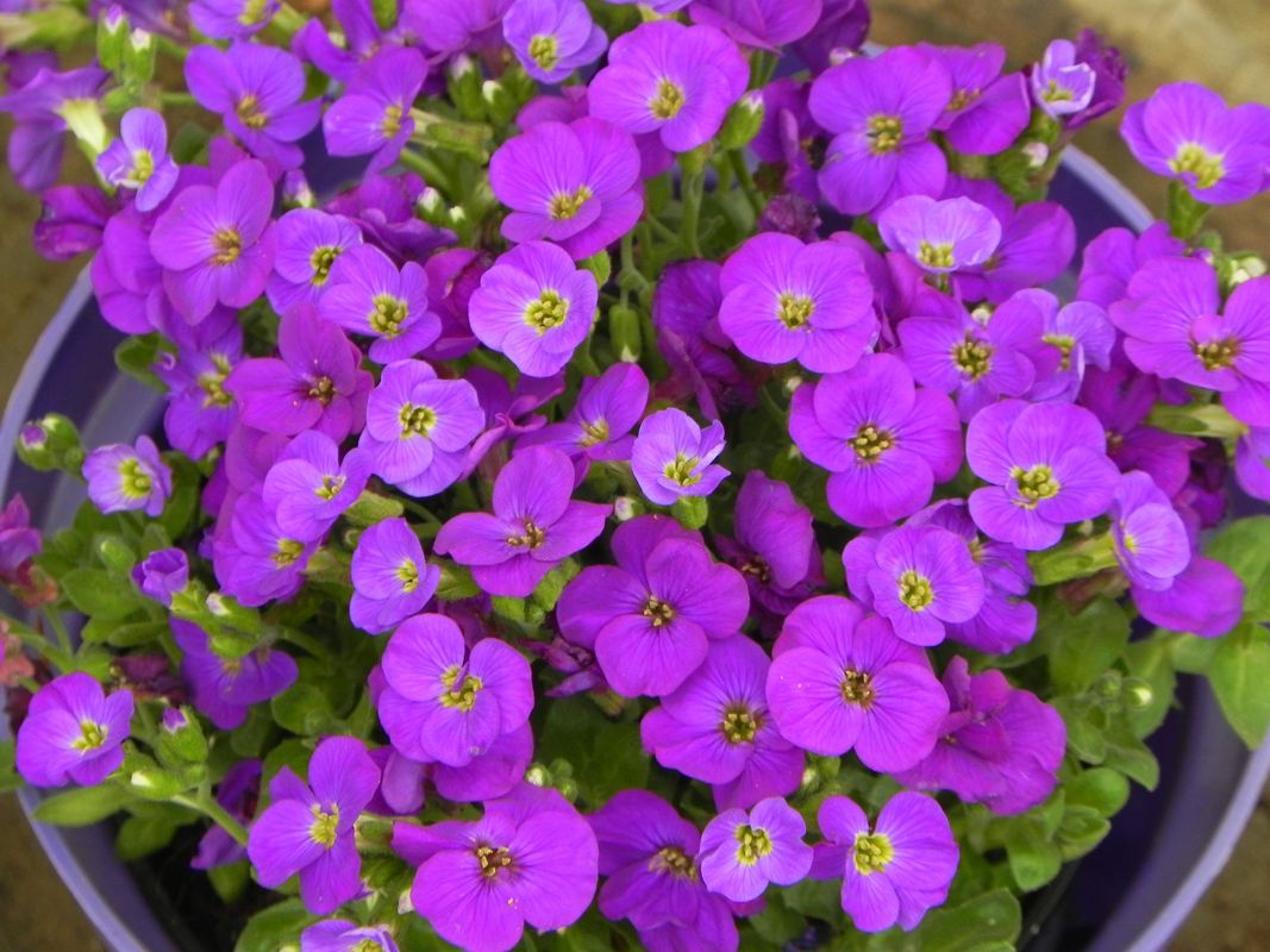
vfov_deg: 6.0
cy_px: 476
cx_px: 635
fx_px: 9061
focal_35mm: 247
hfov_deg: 8.0
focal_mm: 44
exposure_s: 1/400
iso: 160
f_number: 5
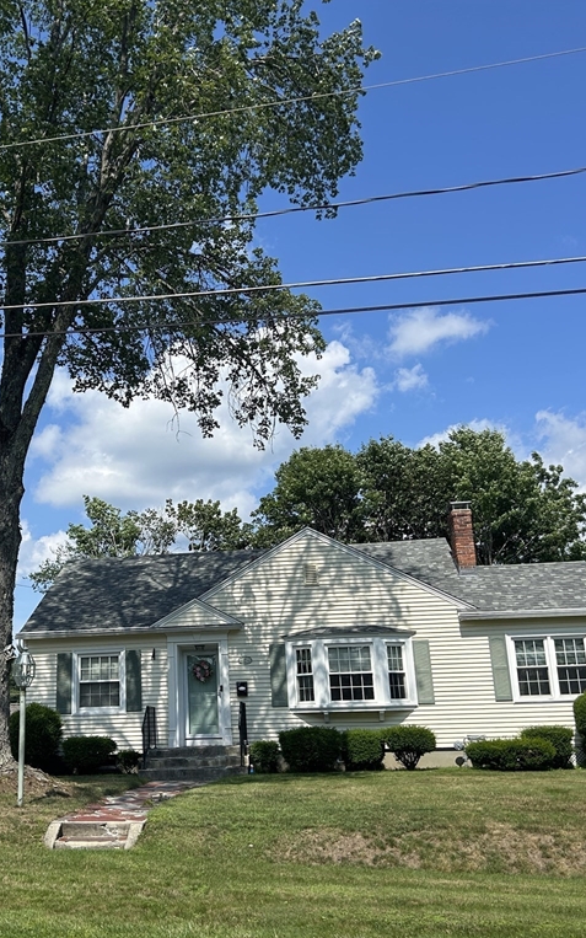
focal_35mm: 37
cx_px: 177
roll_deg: +1.5
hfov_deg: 34.0
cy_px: 470
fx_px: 945
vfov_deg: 52.7
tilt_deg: +15.9
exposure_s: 1/4630
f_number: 1.5
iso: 50
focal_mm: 5.7
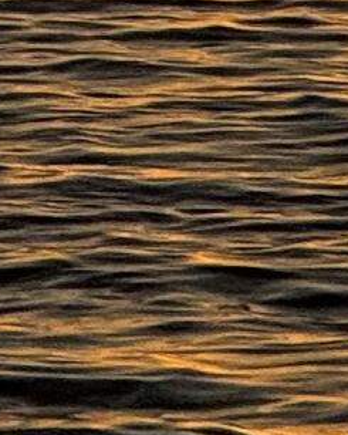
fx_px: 14785
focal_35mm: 1149
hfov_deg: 1.3
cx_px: 1131
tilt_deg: +0.2
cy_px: -1022
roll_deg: +1.0
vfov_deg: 1.7
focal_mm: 15.66
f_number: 2.8
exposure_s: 1/2710
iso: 50
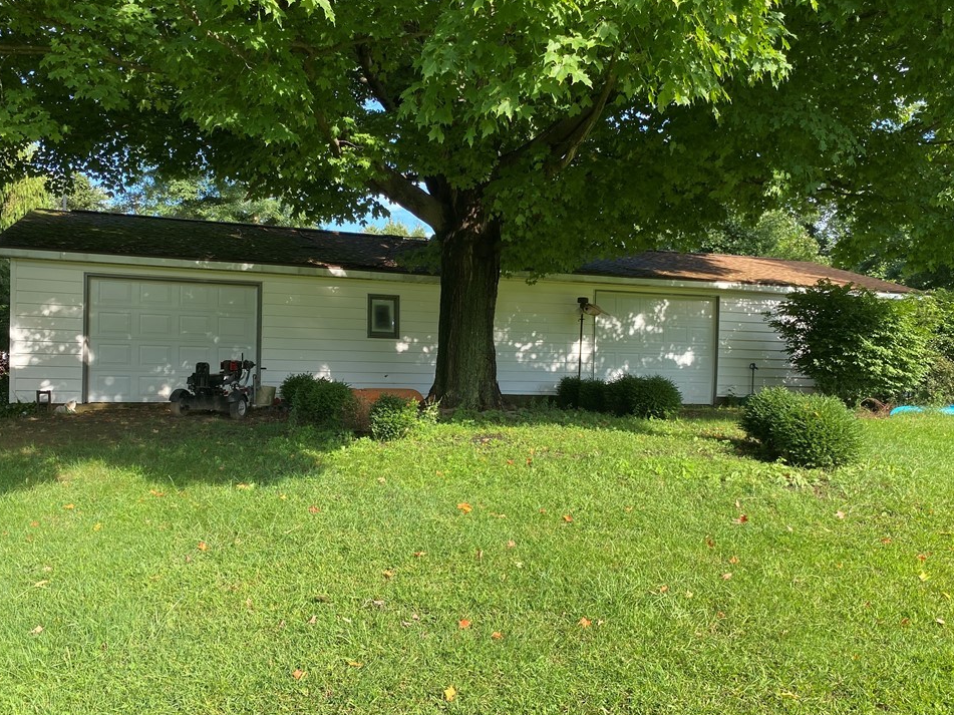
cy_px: 374
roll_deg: -1.5
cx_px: 468
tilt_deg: -0.5
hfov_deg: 63.4
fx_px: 772
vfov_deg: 49.7
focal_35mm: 28
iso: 32
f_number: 1.8
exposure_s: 1/591
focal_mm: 4.25
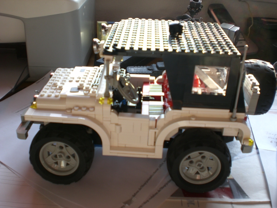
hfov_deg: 49.0
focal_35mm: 38
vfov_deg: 37.7
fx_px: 304
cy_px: 104
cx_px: 138
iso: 50
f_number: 3.1
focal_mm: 6.3
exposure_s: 1/80
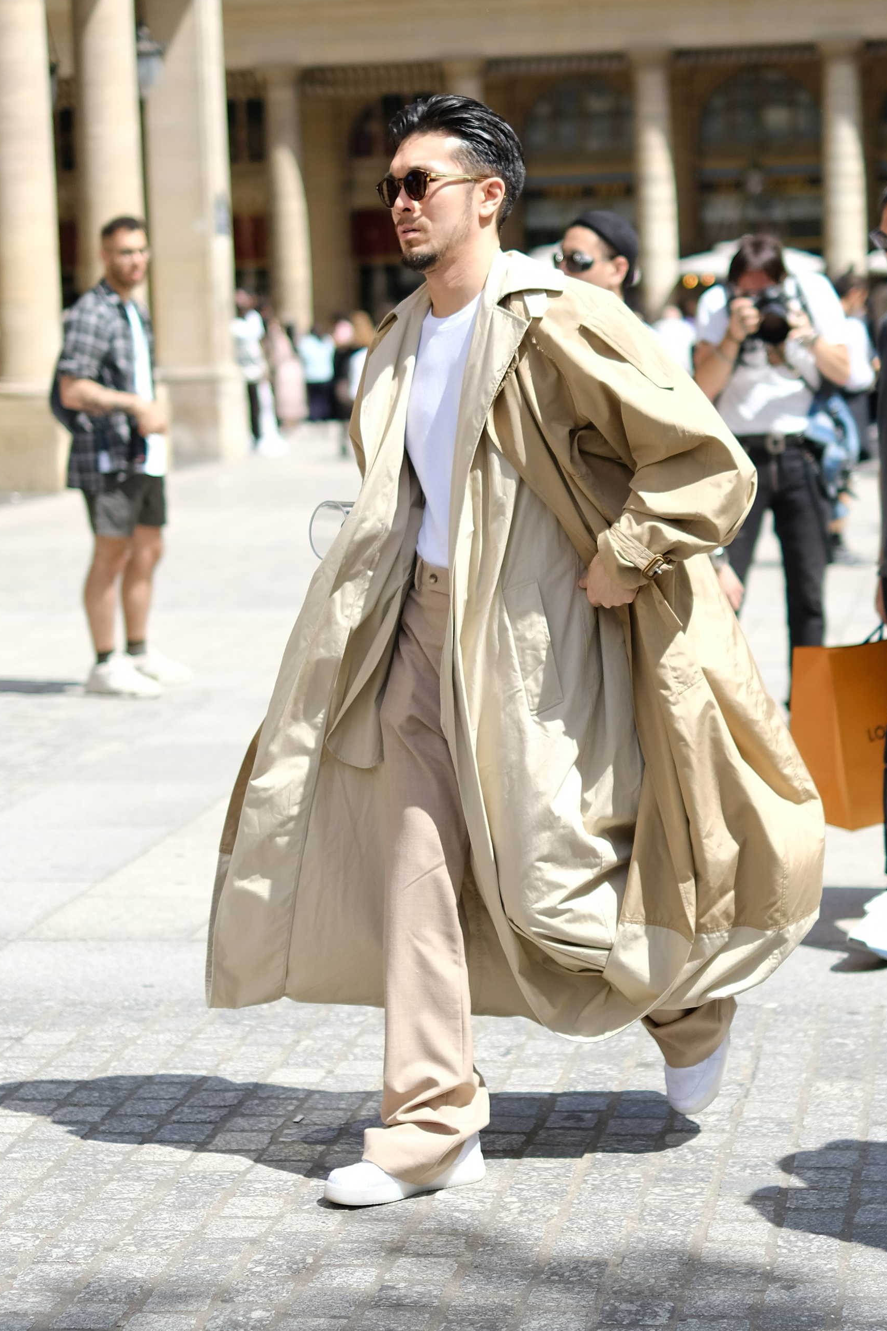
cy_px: 646
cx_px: 514
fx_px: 2920
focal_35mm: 79
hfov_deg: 17.3
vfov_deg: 25.7
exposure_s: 1/8000
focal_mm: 35
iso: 200
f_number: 1.4
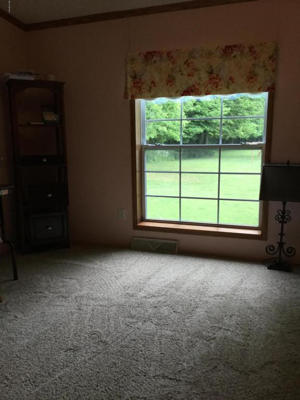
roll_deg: +0.4
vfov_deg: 58.4
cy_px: 200
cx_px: 150
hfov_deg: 45.4
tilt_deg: -11.2
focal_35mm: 31
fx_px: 358
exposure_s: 1/30
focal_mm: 3.3
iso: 25
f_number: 2.4
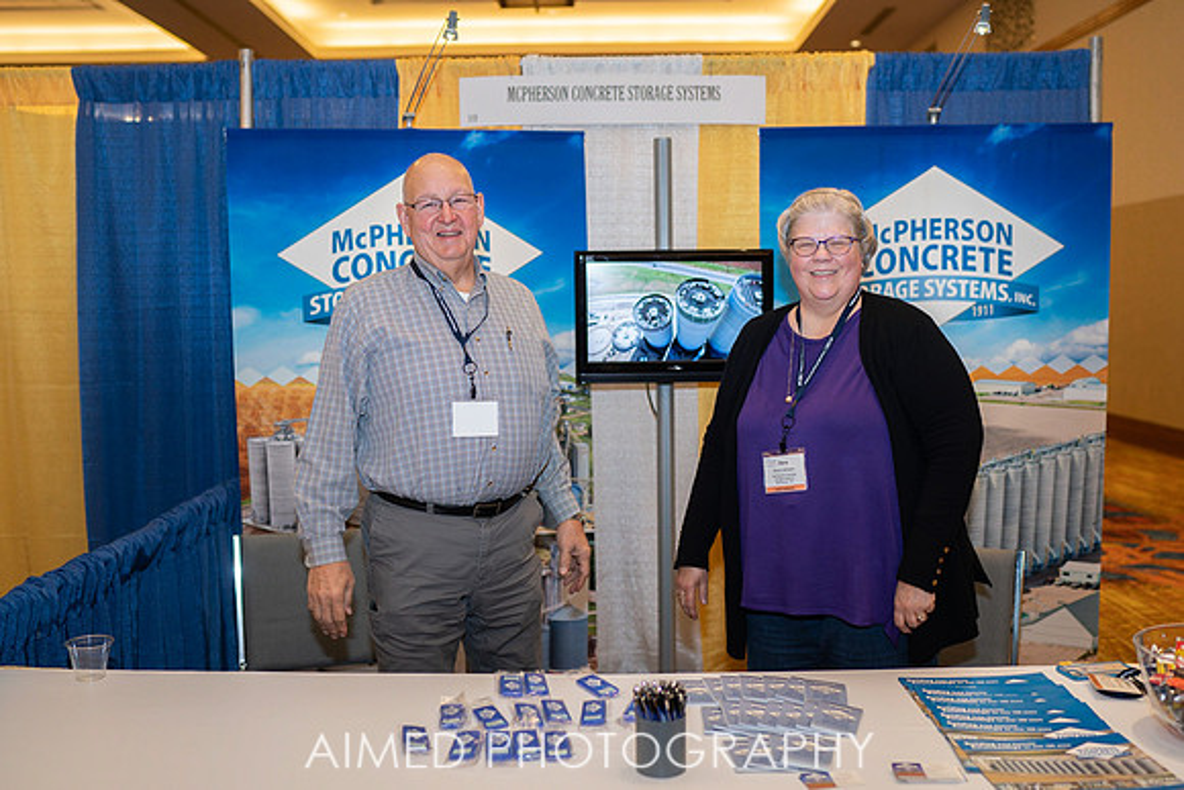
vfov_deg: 37.1
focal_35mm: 36
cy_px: 395
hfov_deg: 53.5
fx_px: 1175
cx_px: 592
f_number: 2
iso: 100
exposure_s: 1/125
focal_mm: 35
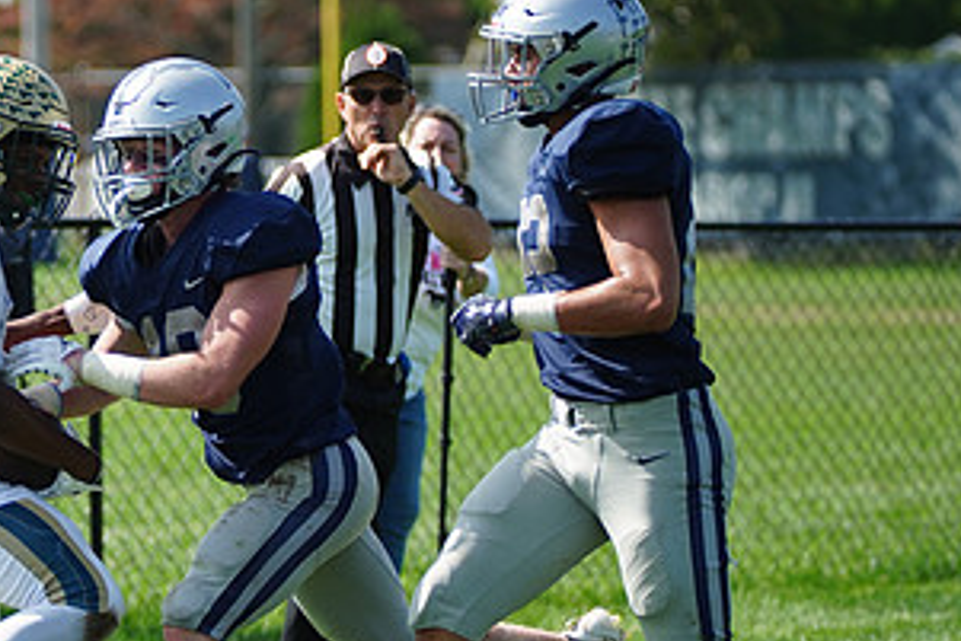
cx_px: 140
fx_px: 7611
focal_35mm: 285
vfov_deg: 4.8
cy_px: 273
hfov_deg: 7.2
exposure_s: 1/3200
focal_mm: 148
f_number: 2.8
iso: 400
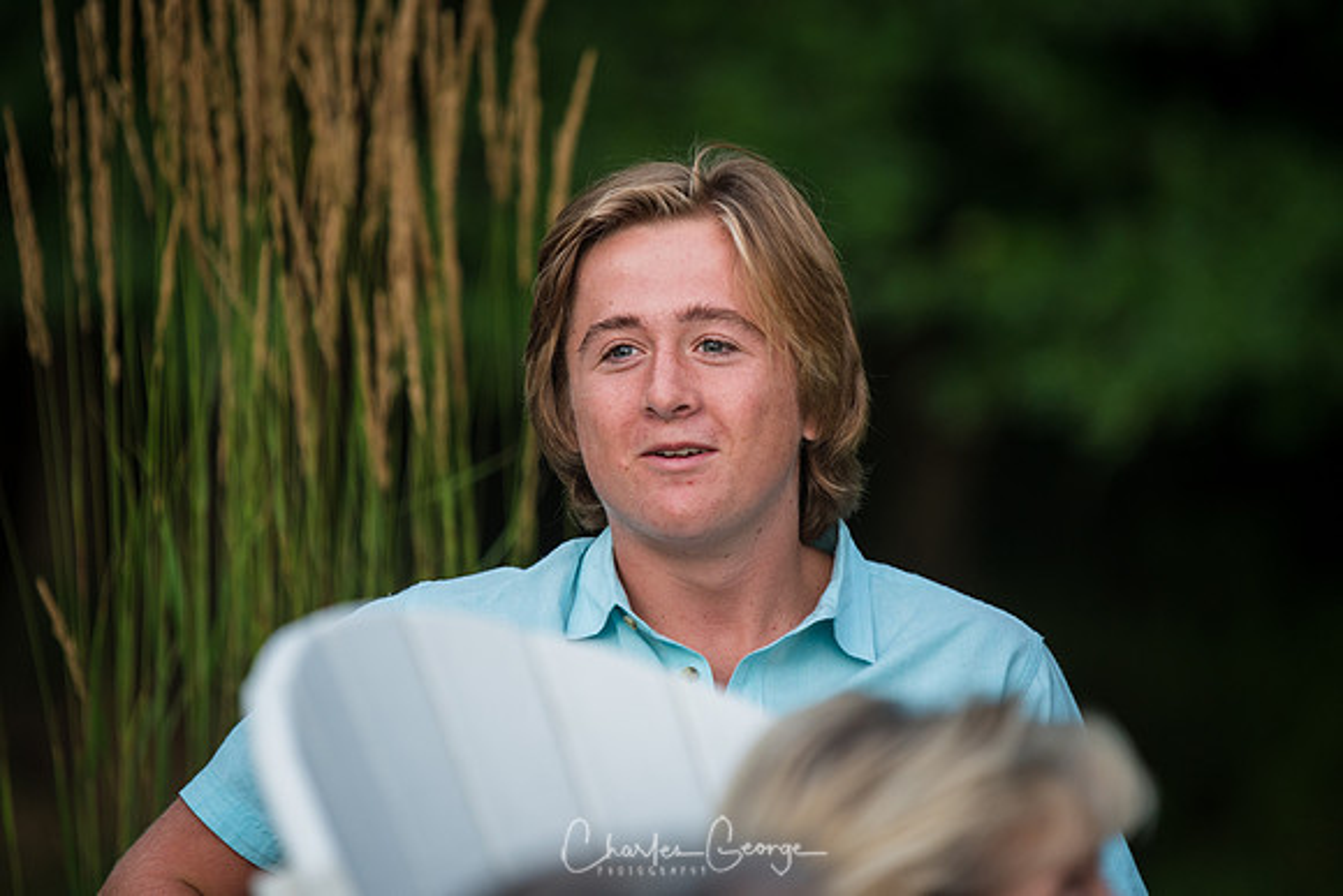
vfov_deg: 4.6
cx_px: 672
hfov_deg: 6.9
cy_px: 448
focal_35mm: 300
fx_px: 11194
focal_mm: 200
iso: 400
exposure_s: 1/100
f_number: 2.8
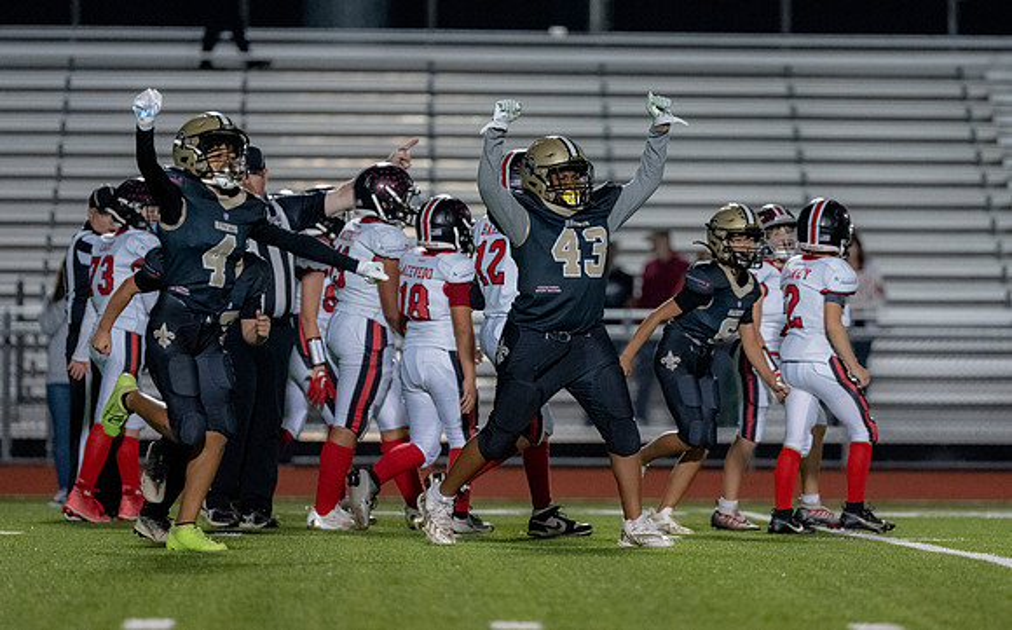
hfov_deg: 7.5
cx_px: 621
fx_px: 7737
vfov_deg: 4.7
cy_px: 246
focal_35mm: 281
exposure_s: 1/1250
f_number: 2.8
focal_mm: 200
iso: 5000
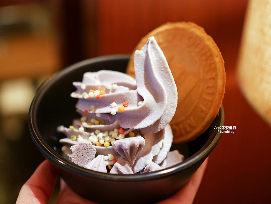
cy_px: 102
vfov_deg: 29.1
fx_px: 392
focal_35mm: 50
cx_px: 136
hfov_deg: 38.2
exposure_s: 1/60
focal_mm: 25
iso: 1000
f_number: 1.8
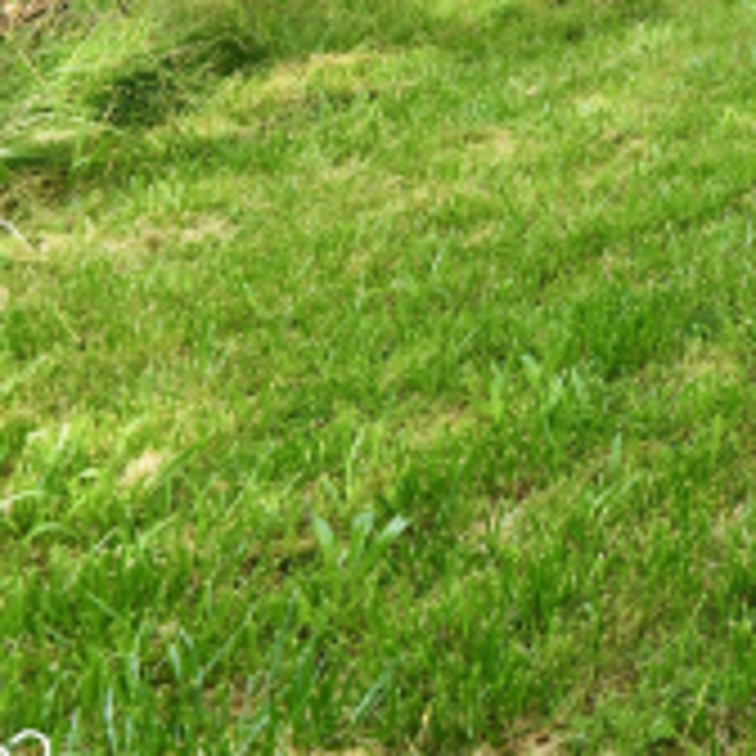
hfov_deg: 18.0
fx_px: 1310
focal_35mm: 53
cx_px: 1593
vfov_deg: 26.0
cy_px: -297
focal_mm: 14
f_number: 9
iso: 640
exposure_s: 1/320
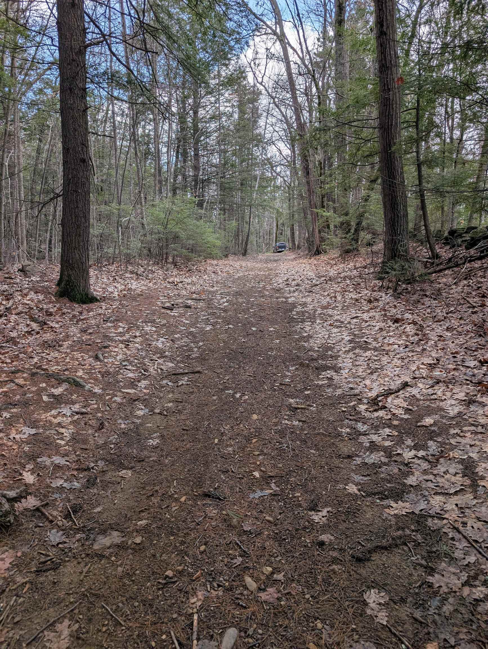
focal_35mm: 24
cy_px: 324
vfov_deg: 71.5
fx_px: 450
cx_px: 244
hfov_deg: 56.9
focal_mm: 6.9
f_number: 1.68
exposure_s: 1/430
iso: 15
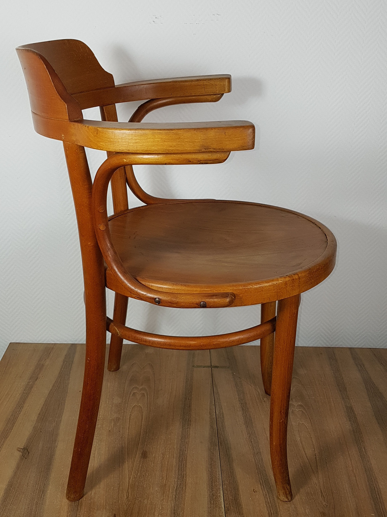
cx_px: 194
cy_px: 258
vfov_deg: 67.3
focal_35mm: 26
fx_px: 388
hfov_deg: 53.1
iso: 80
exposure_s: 1/100
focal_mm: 4.2
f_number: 1.7
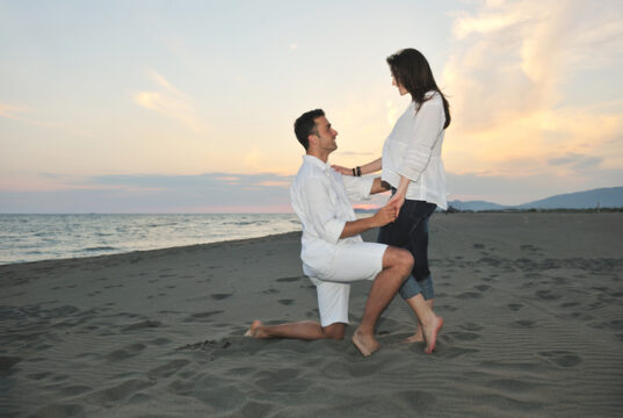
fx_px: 416
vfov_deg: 53.3
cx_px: 312
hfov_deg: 73.6
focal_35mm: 24
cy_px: 209
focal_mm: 24
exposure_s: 1/200
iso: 100
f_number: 4
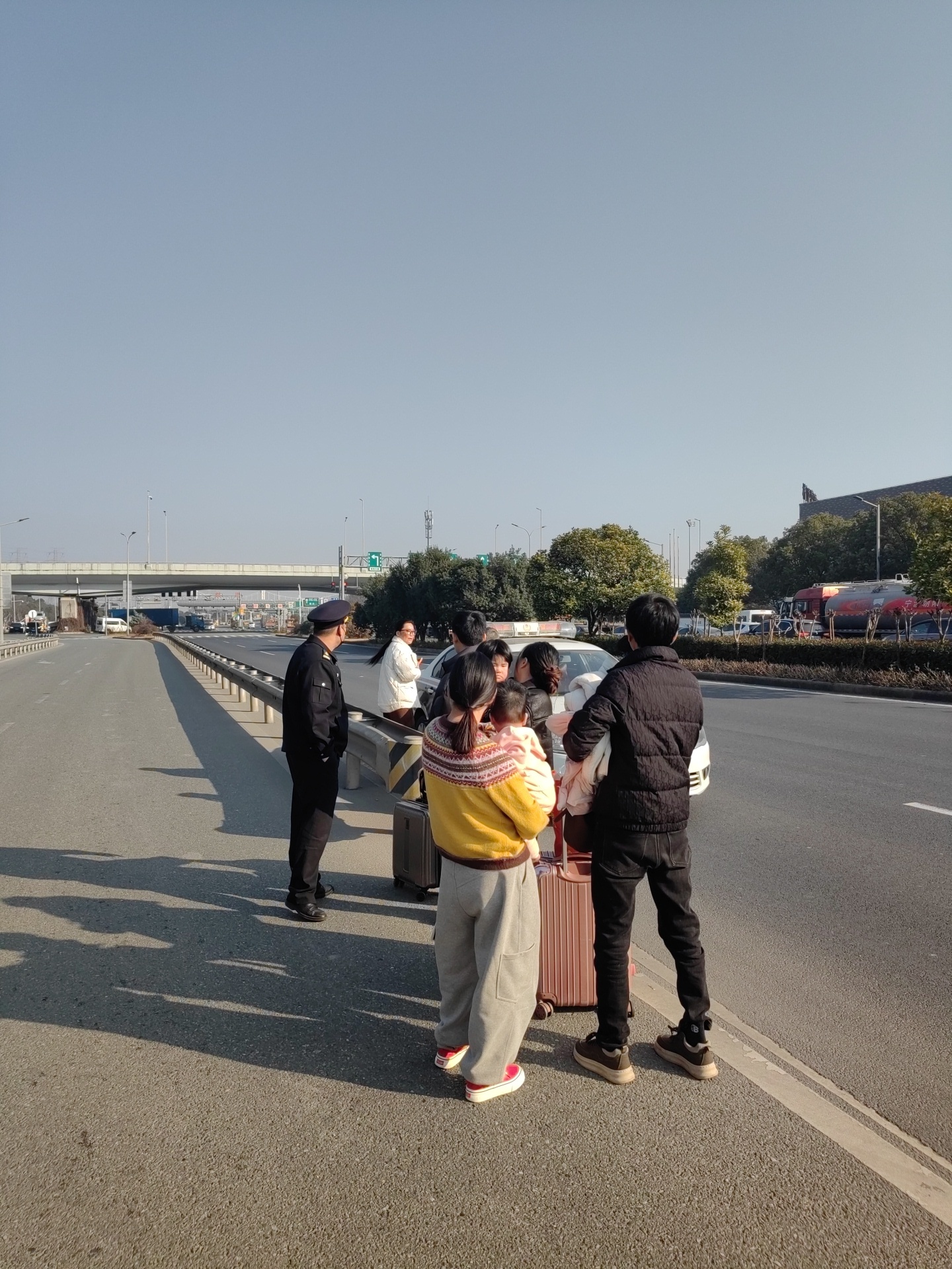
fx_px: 1173
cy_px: 634
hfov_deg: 44.2
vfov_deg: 56.8
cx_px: 476
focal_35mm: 32
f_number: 1.8
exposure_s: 1/2738
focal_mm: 5.54
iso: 50
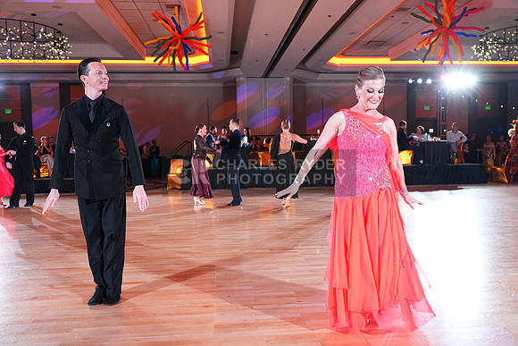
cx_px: 259
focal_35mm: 28
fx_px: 403
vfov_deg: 46.4
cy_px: 173
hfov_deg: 65.5
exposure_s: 1/400
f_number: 4
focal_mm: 28
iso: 5000
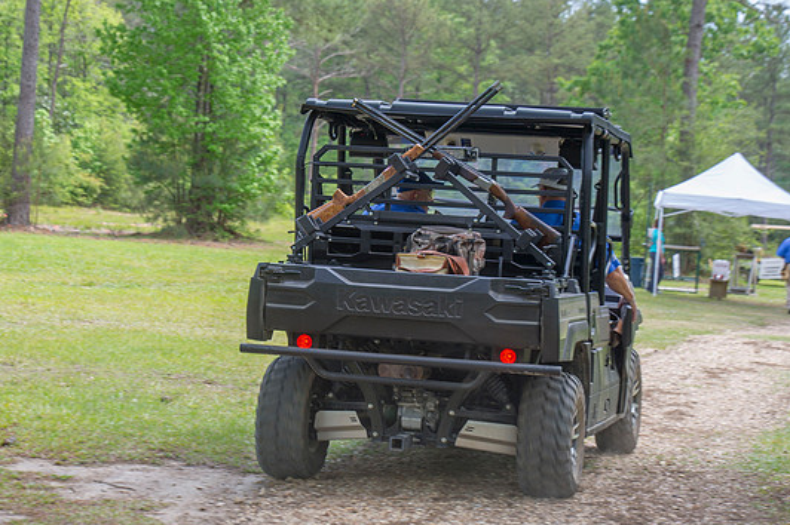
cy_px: 248
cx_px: 383
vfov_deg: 12.5
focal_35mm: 109
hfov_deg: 18.8
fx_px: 2390
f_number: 8
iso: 200
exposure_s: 1/80
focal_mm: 100
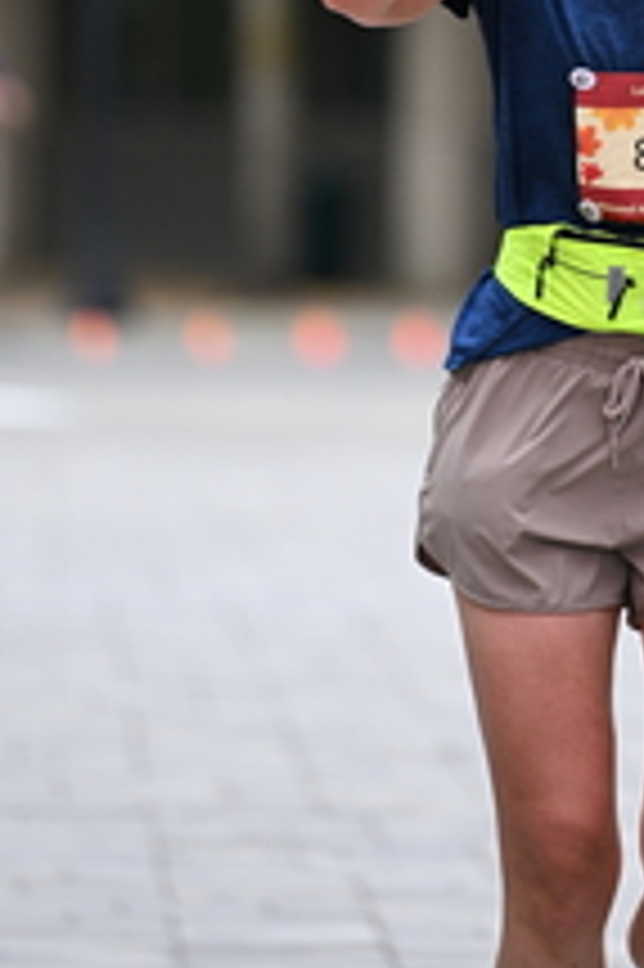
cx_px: 534
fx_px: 13760
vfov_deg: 4.0
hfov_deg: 2.7
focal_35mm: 512
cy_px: -104
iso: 640
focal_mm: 200
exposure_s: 1/2500
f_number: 2.8
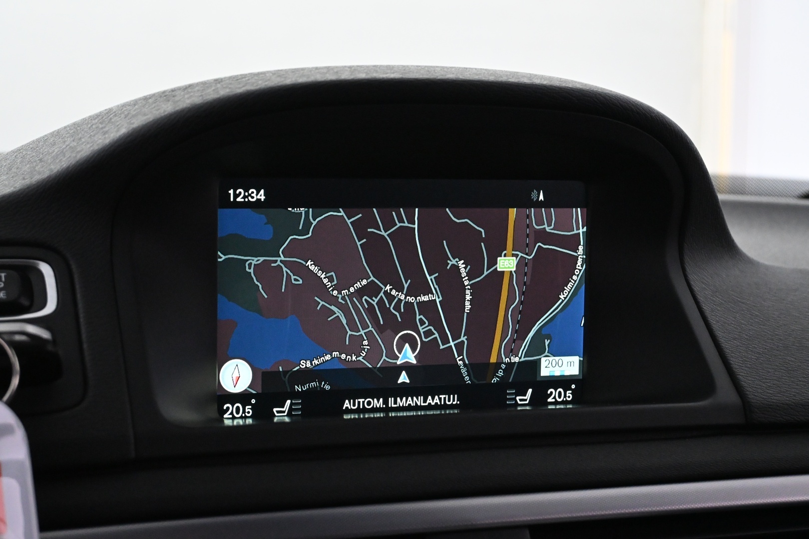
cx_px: 404
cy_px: 270
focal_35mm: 68
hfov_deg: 29.9
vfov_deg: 20.2
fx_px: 1517
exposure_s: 1/60
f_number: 6
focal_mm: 45
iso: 4500
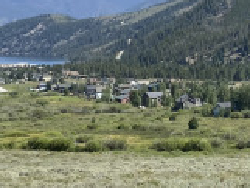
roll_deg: +0.2
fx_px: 932
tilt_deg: -0.6
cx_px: 211
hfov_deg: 15.1
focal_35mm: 129
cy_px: 51
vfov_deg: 11.5
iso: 32
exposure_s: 1/2268
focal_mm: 4.25
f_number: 1.8
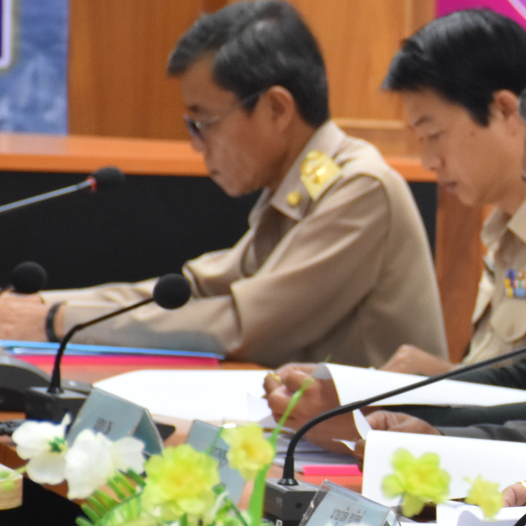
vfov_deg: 4.8
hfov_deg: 4.8
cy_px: 282
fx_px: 6275
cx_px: 769
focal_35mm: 365
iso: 1100
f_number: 5.3
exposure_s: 1/60
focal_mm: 80
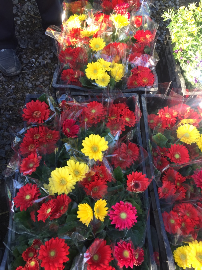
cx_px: 101
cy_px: 135
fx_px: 226
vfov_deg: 61.7
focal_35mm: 29
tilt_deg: -59.6
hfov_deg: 48.2
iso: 32
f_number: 2.2
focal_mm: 4.15
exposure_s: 1/120
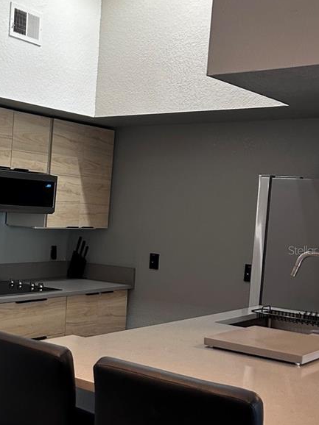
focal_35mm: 54
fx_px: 664
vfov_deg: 35.5
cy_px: 250
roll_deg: -3.3
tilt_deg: -4.7
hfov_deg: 25.8
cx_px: 9
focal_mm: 5.7
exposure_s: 1/60
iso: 160
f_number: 1.5
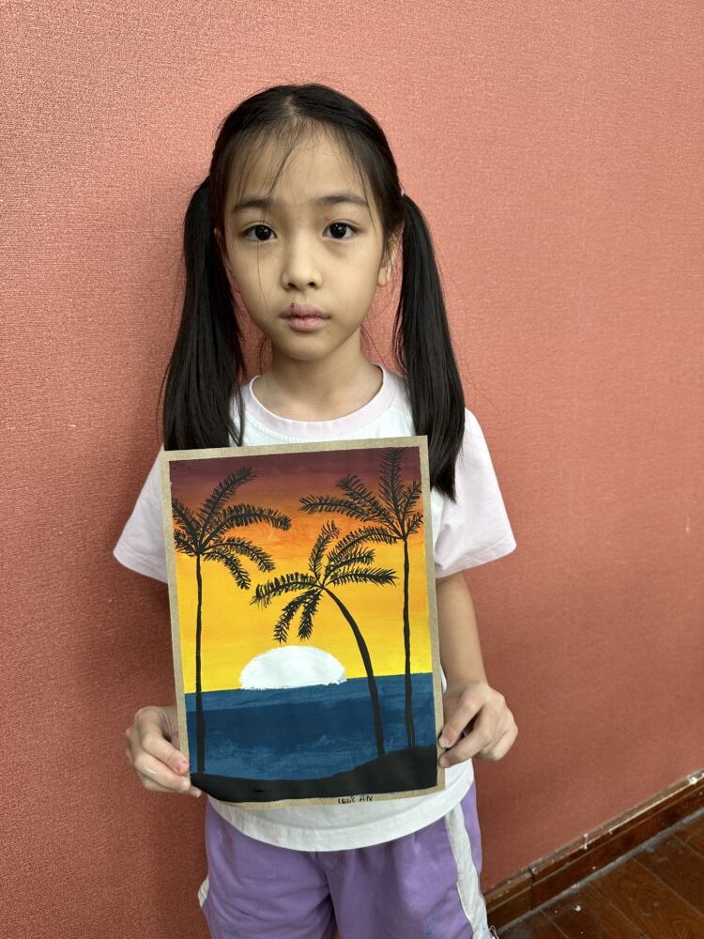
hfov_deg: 56.8
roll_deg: +1.3
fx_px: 651
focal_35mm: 24
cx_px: 352
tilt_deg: -14.0
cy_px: 470
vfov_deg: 71.6
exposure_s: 1/100
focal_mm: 6.86
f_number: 1.78
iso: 100
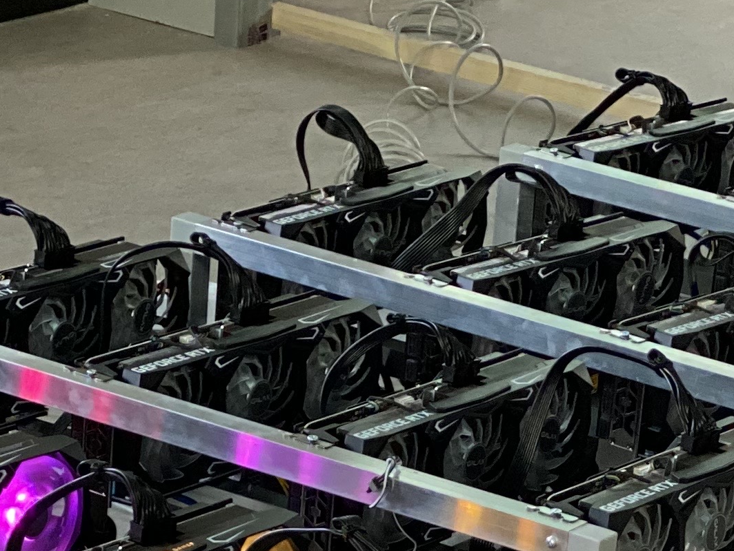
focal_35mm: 197
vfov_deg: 7.3
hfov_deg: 10.0
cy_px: 1023
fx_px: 4177
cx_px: 502
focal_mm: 6
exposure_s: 1/98
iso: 250
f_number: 2
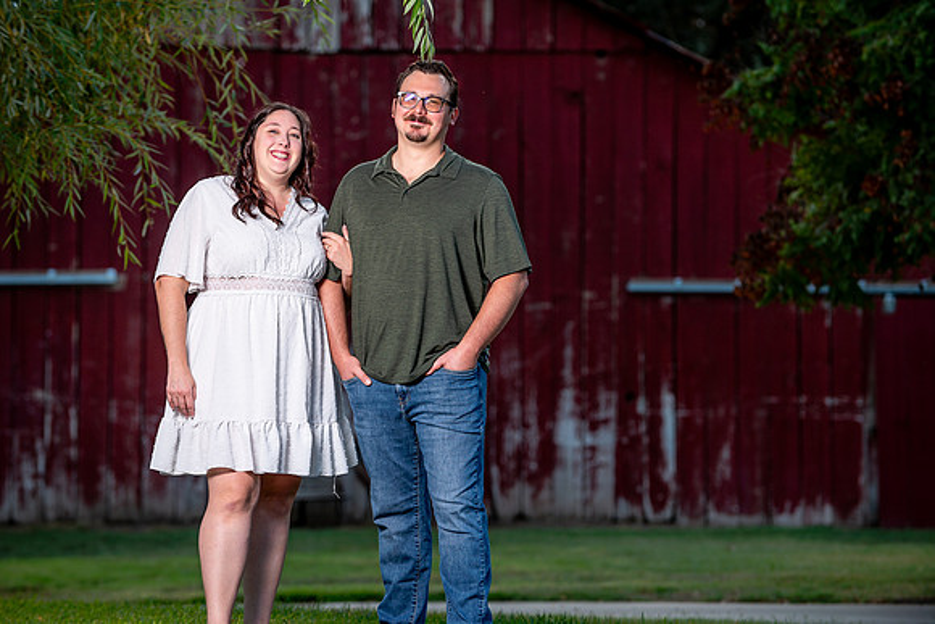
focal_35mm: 160
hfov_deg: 12.8
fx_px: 4156
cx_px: 468
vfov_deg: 8.6
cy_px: 312
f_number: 5
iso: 80
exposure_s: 1/125
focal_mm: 160
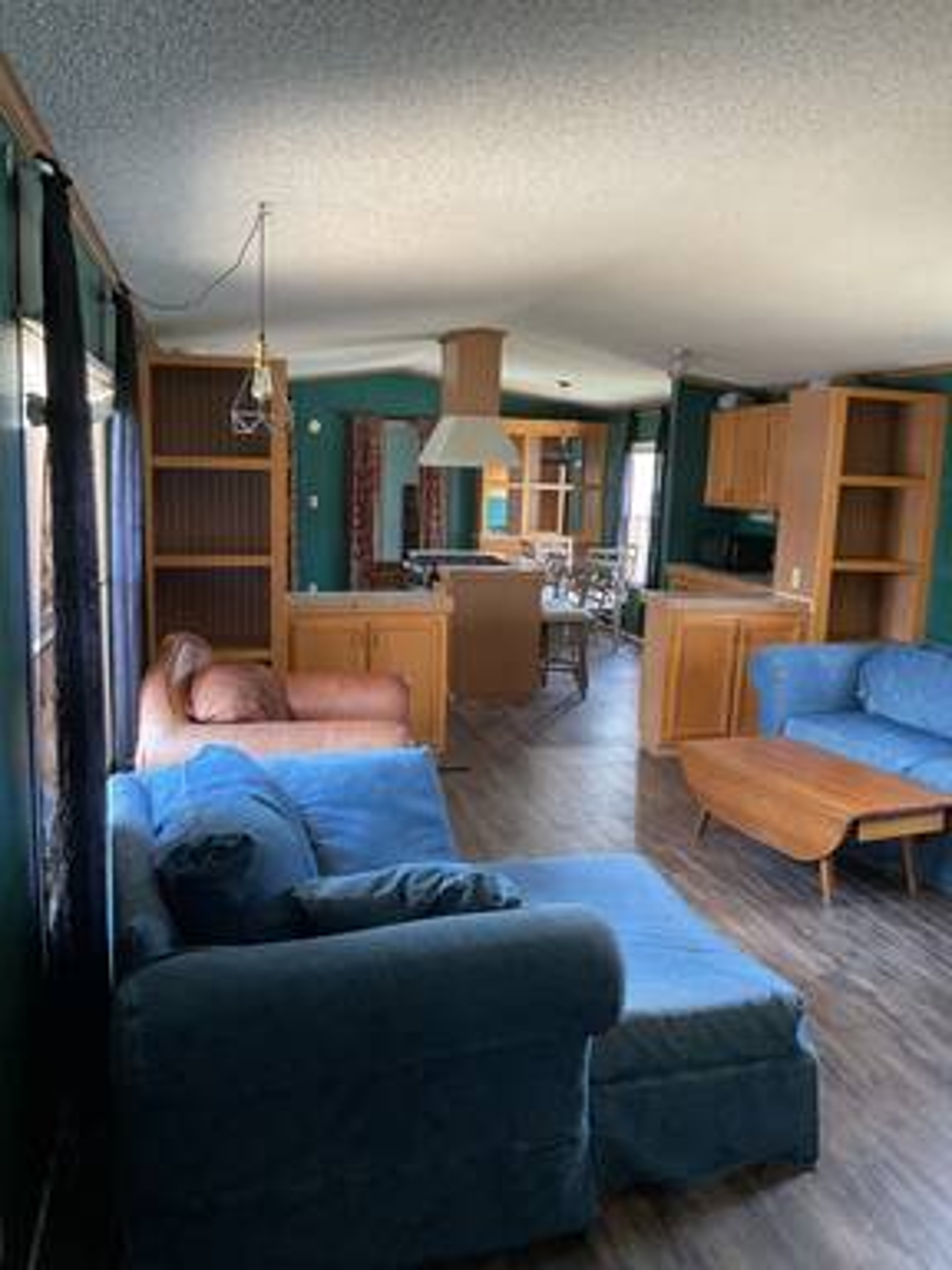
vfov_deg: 61.7
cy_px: 635
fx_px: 1063
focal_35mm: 29
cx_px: 476
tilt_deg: -9.5
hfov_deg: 48.2
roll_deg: -2.1
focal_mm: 3
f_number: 1.8
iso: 160
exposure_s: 1/60
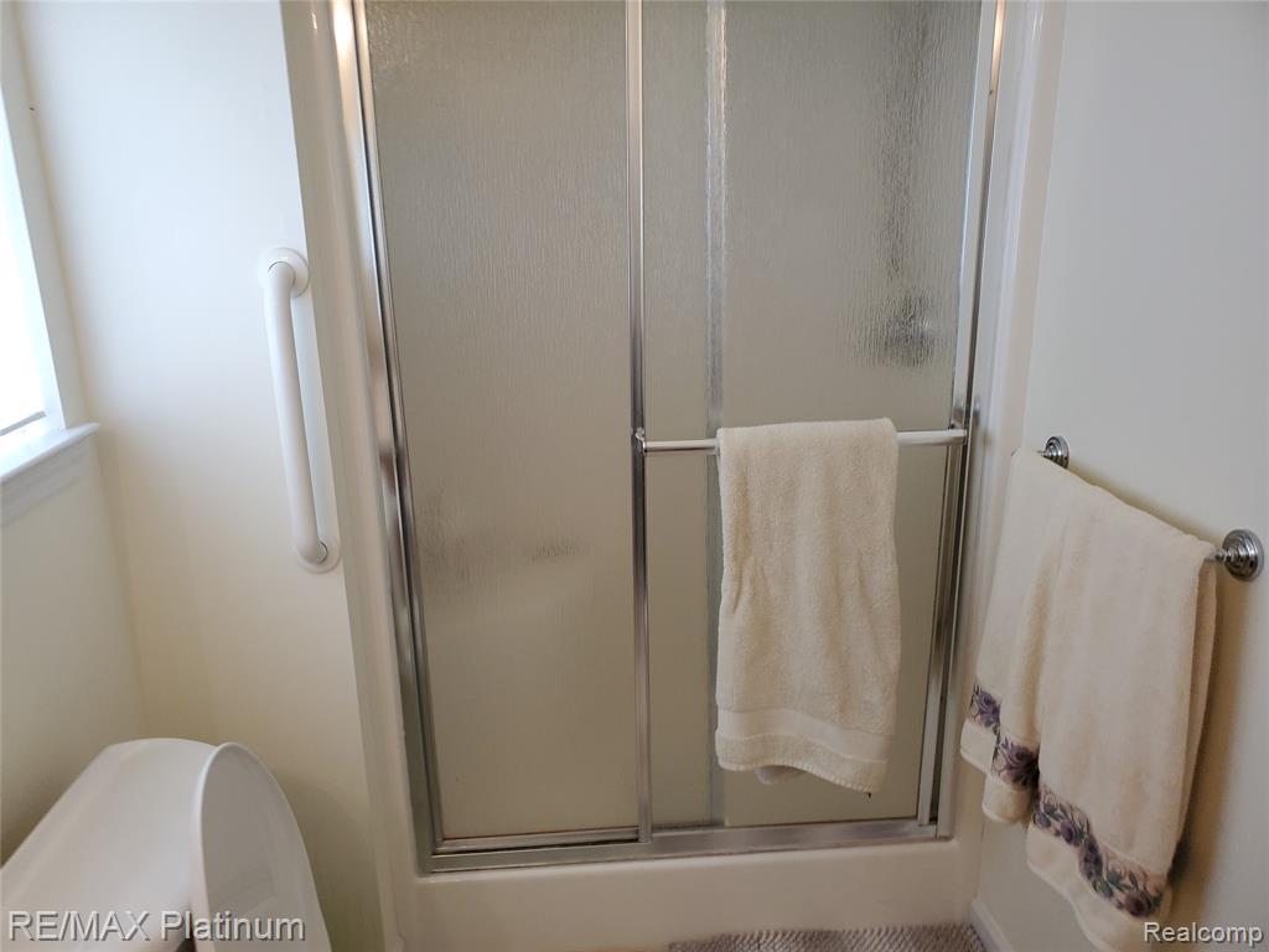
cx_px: 634
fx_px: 953
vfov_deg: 53.1
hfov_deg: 67.3
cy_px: 476
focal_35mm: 26
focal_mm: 4.3
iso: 200
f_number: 2.4
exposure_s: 1/60
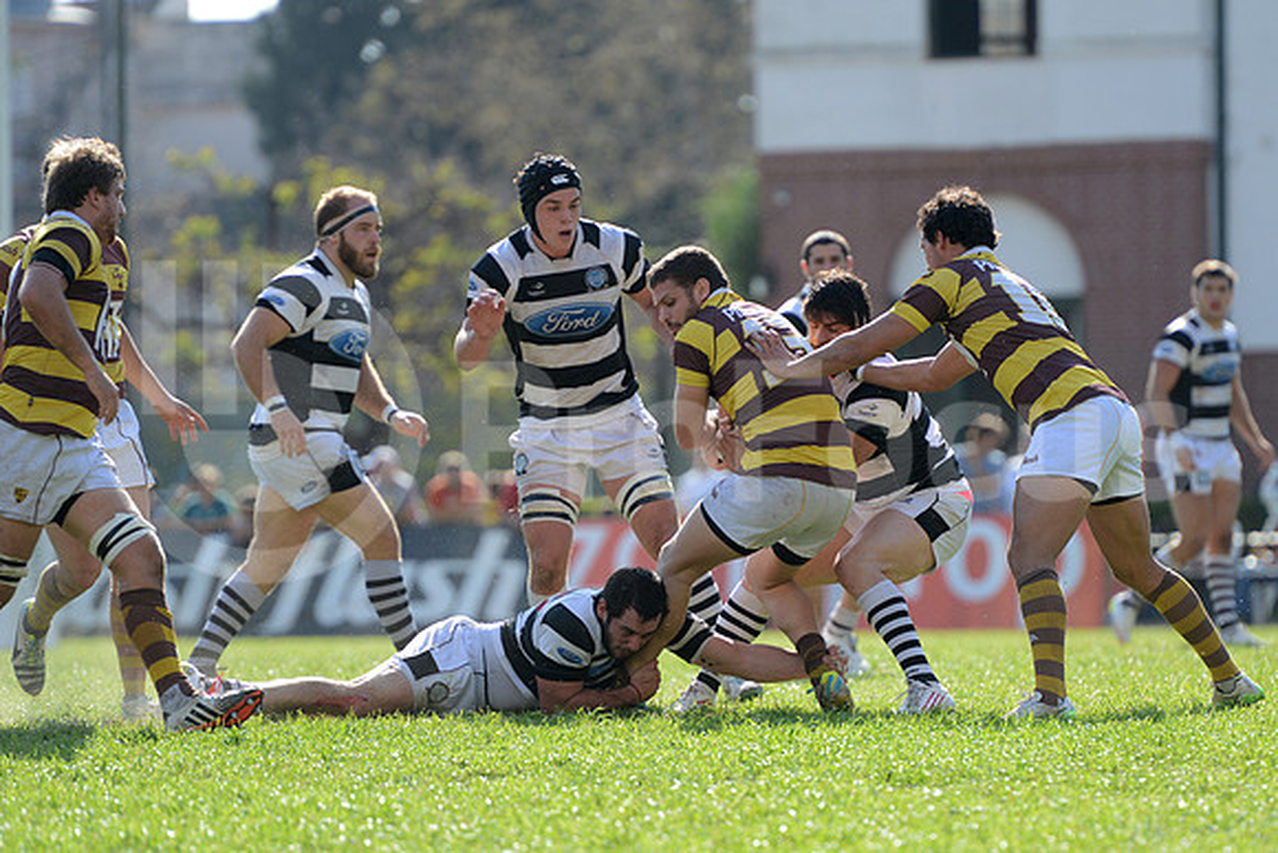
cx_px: 639
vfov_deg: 5.1
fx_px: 9587
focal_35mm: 270
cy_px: 426
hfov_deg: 7.6
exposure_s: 1/800
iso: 320
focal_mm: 270
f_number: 4
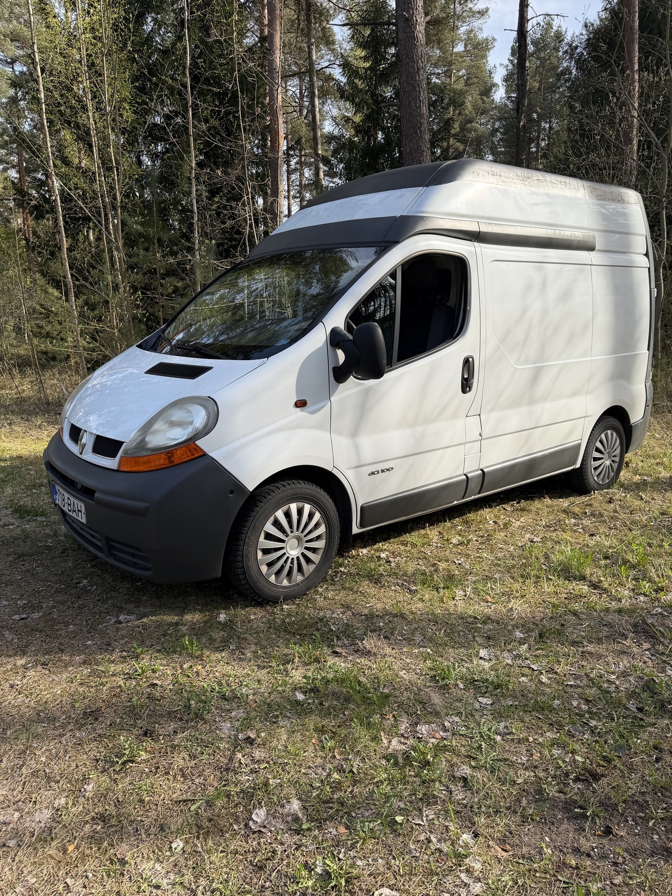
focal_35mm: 24
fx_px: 621
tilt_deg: -11.6
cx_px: 336
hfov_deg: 56.8
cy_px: 448
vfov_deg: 71.6
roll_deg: -0.6
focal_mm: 6.76
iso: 80
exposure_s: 1/1855
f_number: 1.78
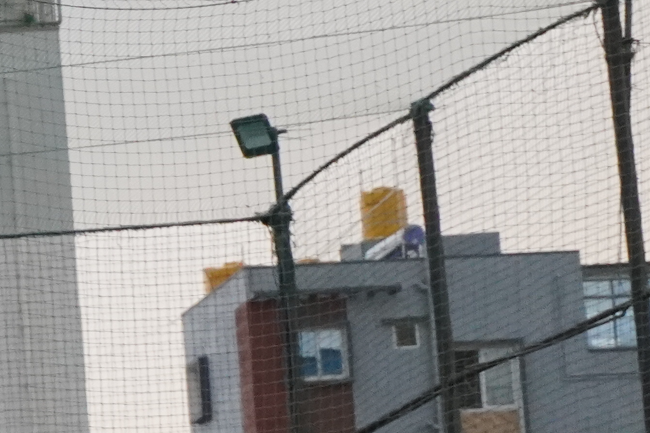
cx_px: -576
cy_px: 819
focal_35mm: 337
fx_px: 6084
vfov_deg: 4.0
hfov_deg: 6.0
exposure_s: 1/1000
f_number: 5.6
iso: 2500
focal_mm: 50
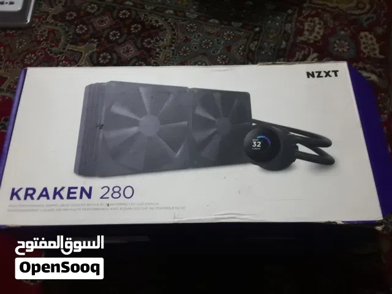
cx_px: 196
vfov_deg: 46.8
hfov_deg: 60.0
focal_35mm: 30
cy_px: 147
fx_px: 340
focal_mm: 2.2
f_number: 1.9
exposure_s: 1/33
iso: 250
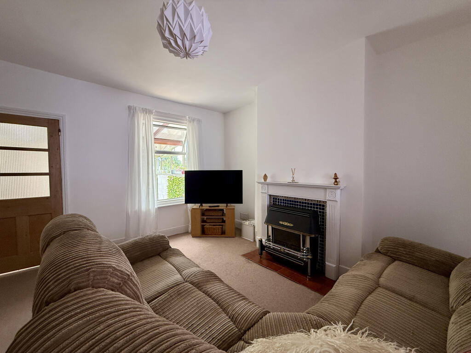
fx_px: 190
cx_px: 236
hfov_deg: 102.1
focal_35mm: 14
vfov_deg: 85.7
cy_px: 176
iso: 250
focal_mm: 2.22
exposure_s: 1/100
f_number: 2.2
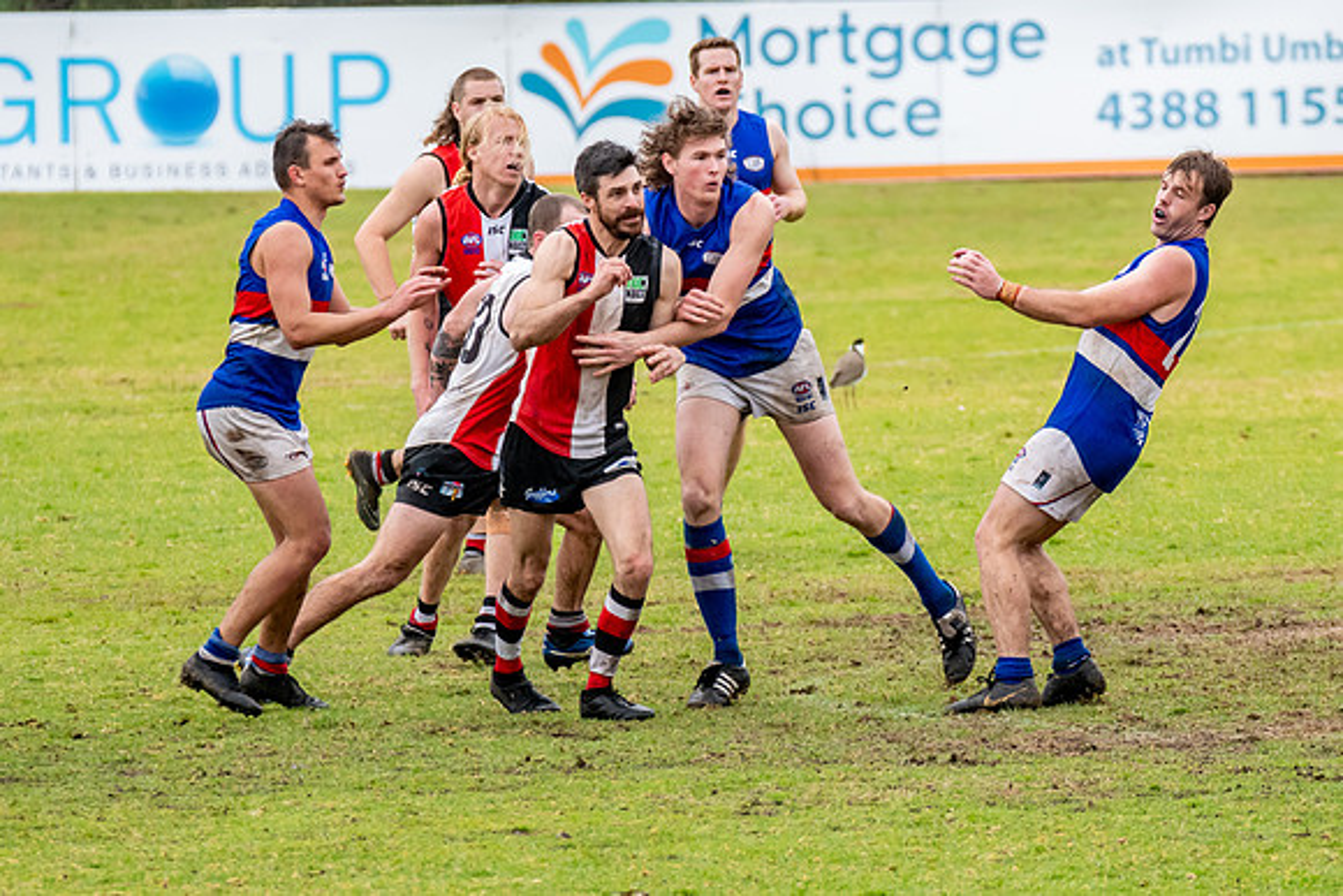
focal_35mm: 694
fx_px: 25909
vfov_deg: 2.0
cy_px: 554
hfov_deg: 3.0
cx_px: 810
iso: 1250
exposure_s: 1/2000
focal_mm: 360
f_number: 7.1
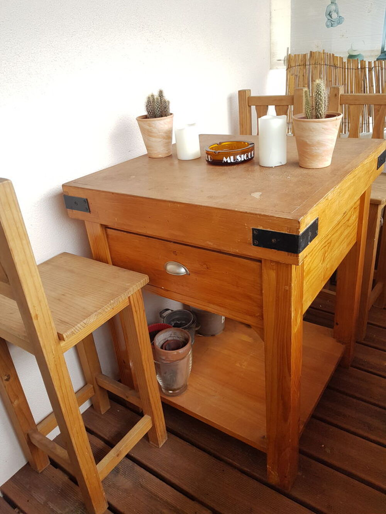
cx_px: 193
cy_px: 257
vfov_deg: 67.3
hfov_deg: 53.1
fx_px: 387
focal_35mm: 26
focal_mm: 4.2
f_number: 1.7
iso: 64
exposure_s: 1/100
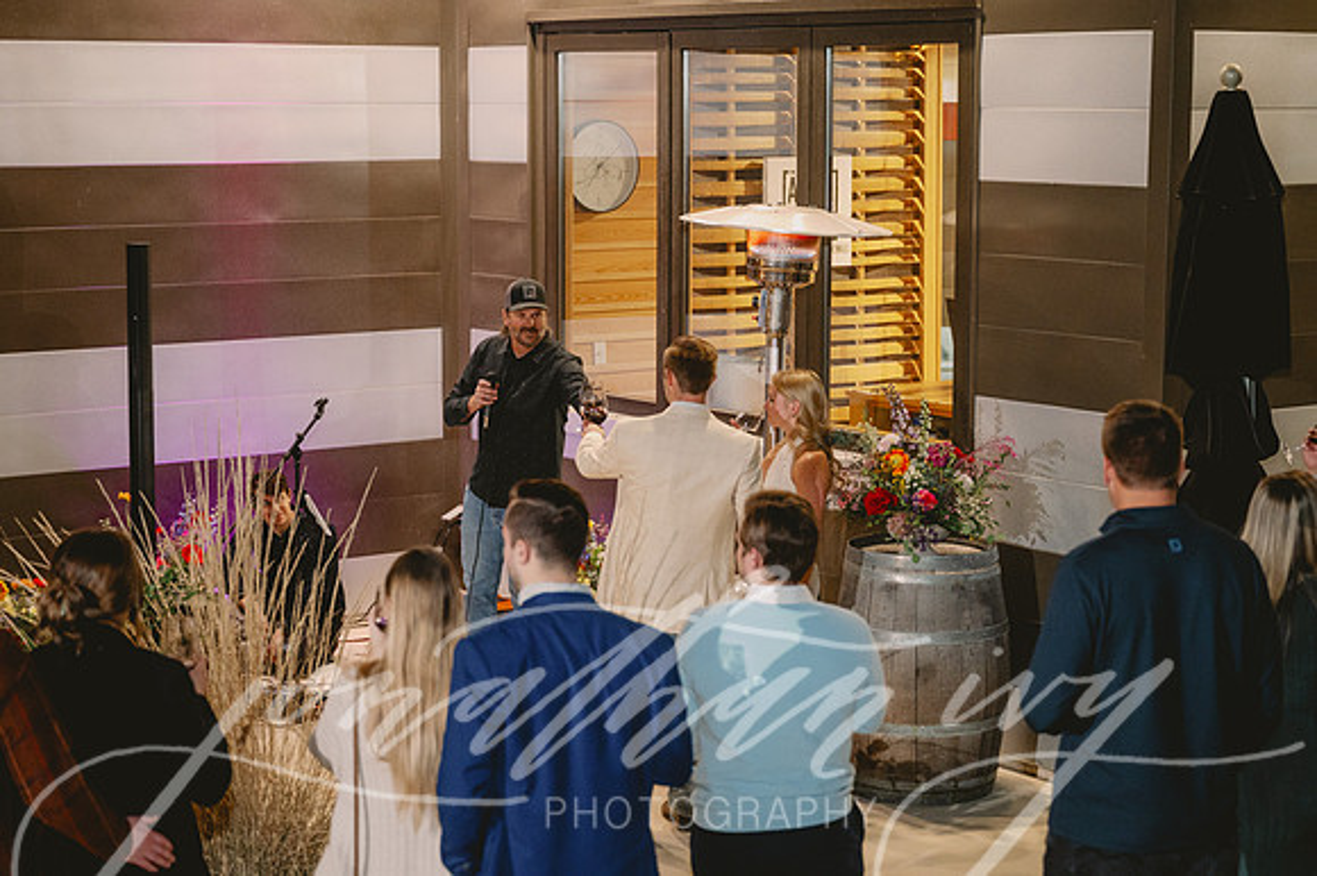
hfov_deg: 29.8
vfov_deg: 20.1
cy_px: 390
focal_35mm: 68
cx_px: 658
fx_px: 2474
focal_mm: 61
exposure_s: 1/100
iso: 2500
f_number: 2.8
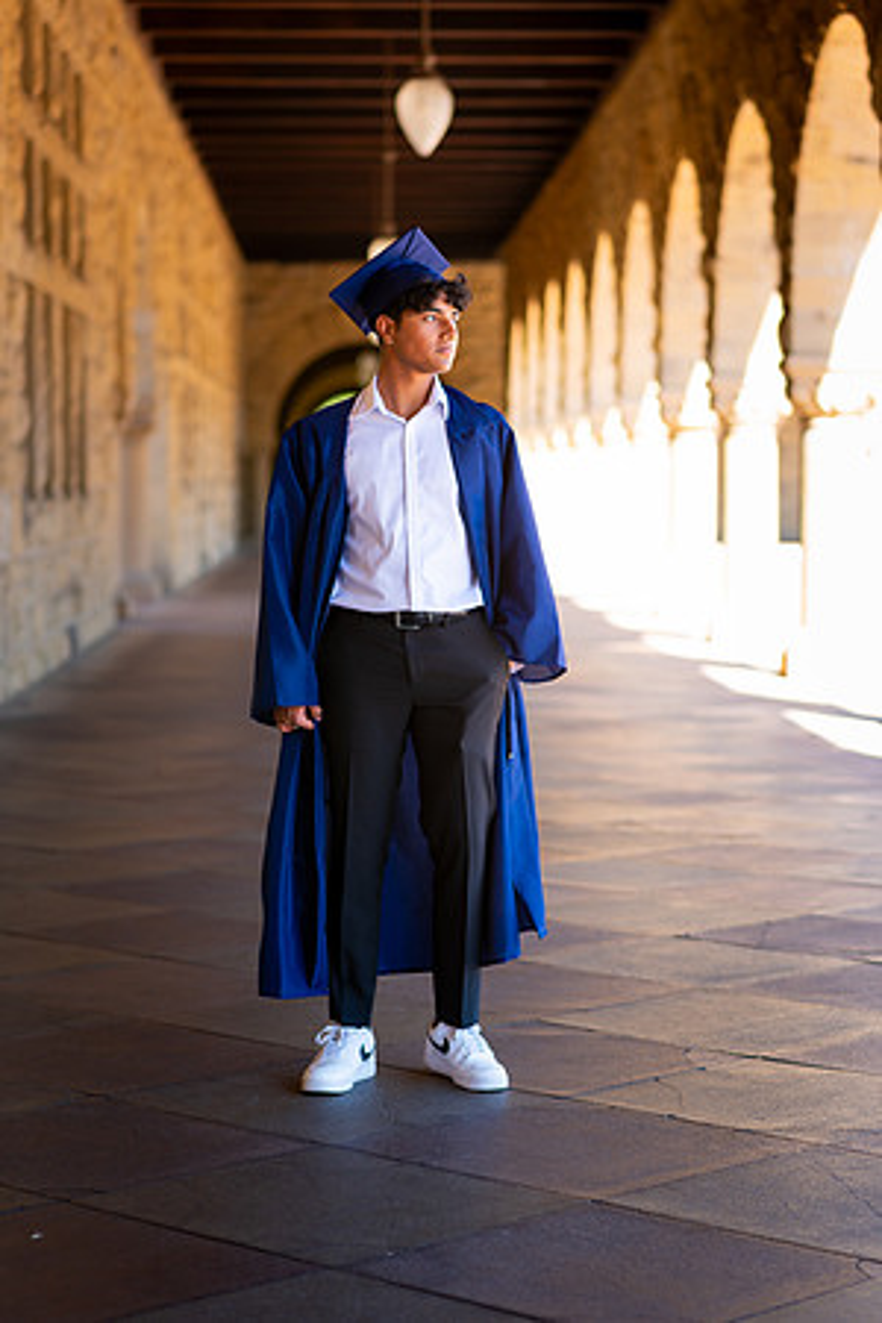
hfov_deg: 16.1
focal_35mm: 85
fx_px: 3124
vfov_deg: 23.9
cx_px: 441
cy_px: 662
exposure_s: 1/200
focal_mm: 85
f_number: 2.8
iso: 64
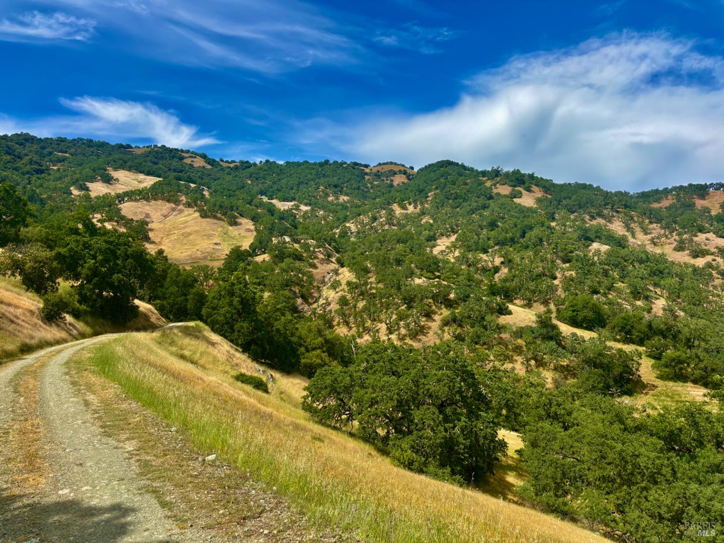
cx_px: 362
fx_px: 544
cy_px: 272
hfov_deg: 67.3
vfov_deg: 53.1
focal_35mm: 26
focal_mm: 5.96
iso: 50
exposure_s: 1/3311
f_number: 1.6
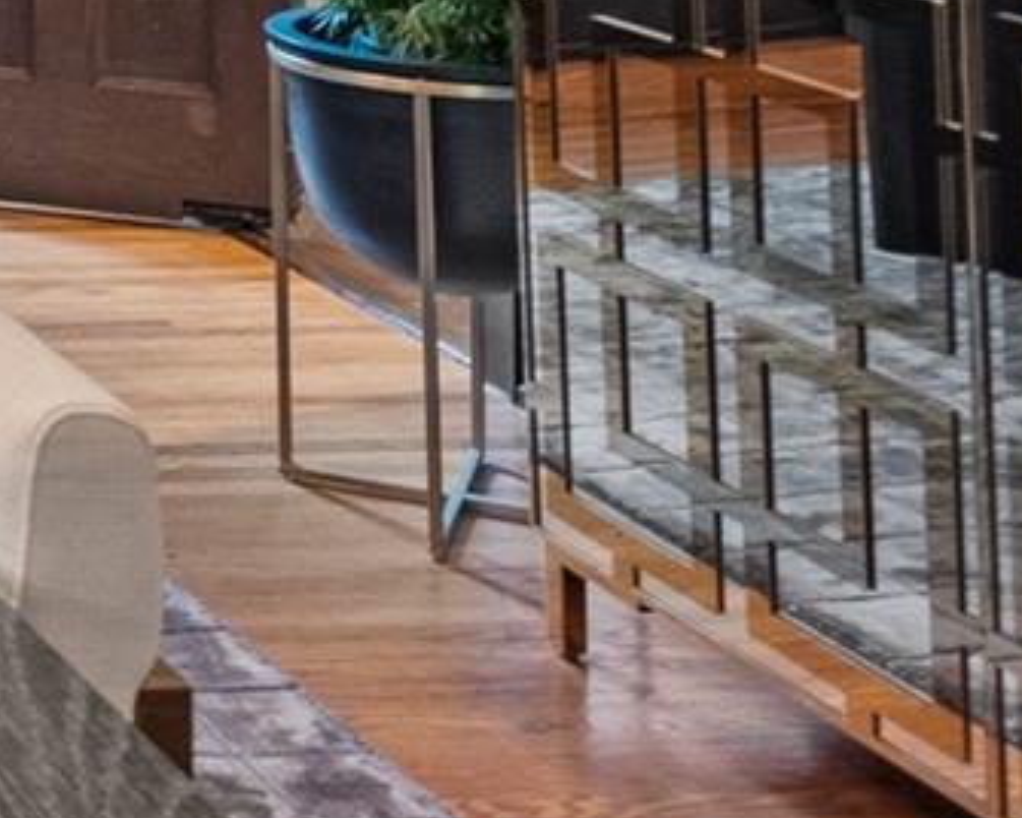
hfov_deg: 16.1
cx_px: -1135
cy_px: -520
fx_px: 2601
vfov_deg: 15.9
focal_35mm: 86
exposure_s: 1/3
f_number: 4.5
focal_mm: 10
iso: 800
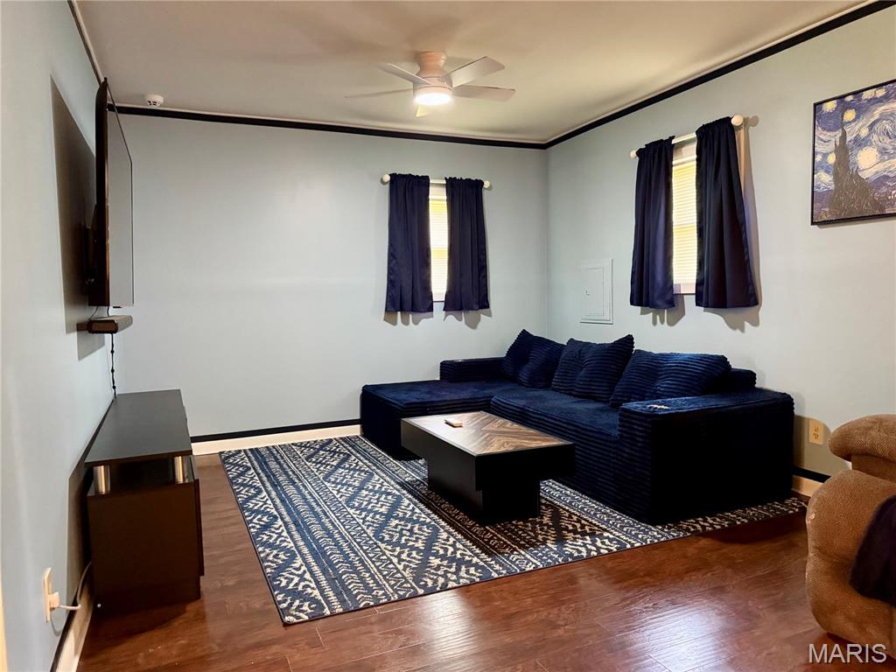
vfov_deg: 56.8
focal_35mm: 24
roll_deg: +0.9
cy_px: 336
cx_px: 448
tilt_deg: -4.5
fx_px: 621
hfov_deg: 71.6
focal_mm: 6.76
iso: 1000
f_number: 1.78
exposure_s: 1/40
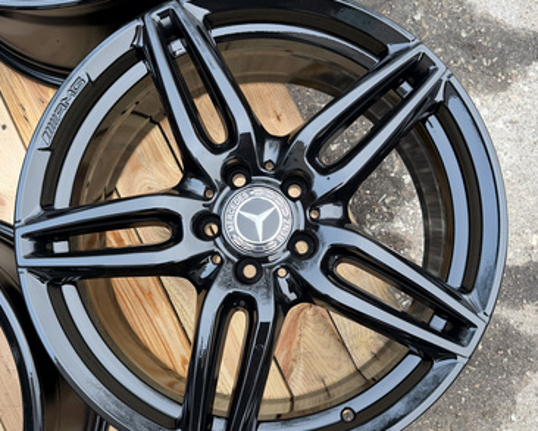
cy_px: 234
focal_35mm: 32
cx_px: 264
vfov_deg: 45.8
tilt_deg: -85.5
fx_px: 510
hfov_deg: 55.6
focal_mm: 6.76
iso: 200
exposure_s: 1/70
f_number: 1.78
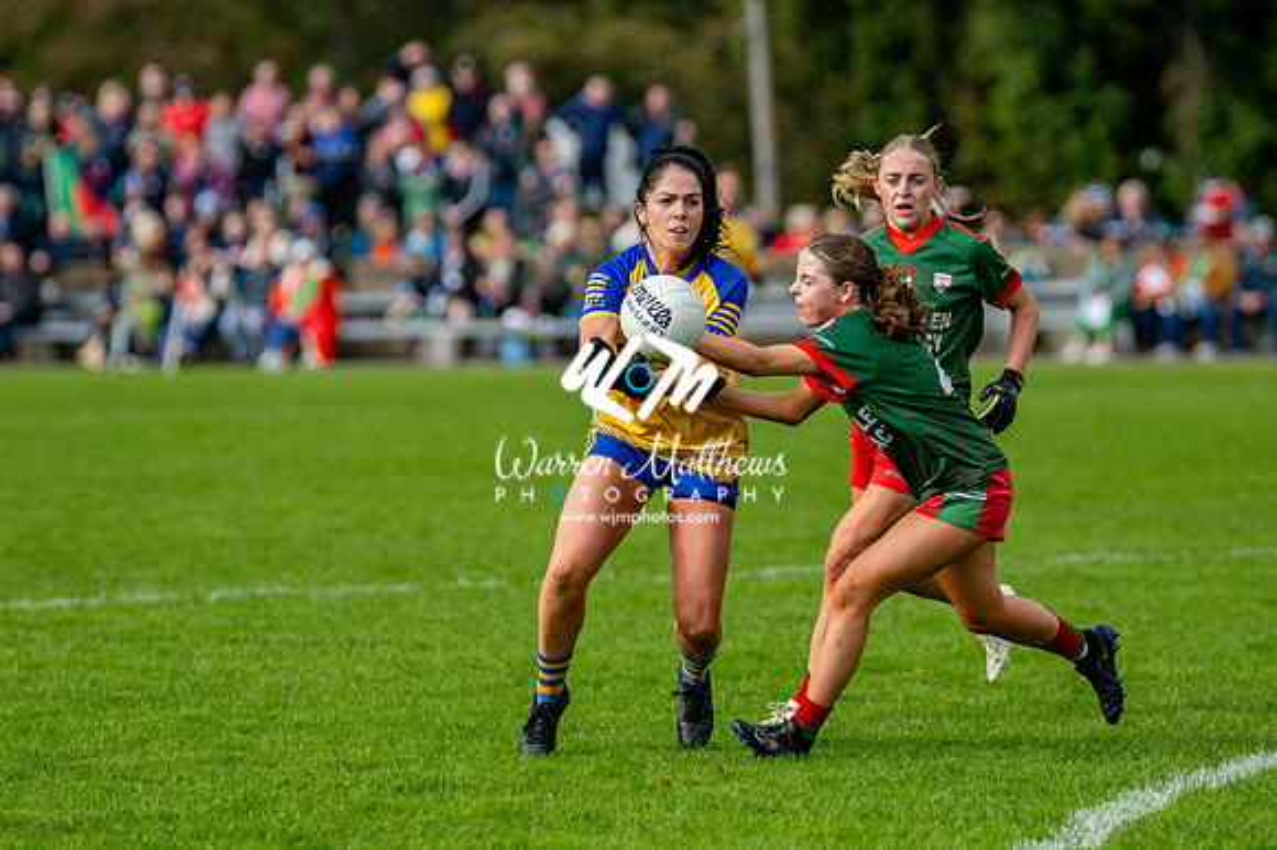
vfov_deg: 4.4
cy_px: 425
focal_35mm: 315
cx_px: 638
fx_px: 11167
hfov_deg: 6.5
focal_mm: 210
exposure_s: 1/5000
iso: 400
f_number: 2.8
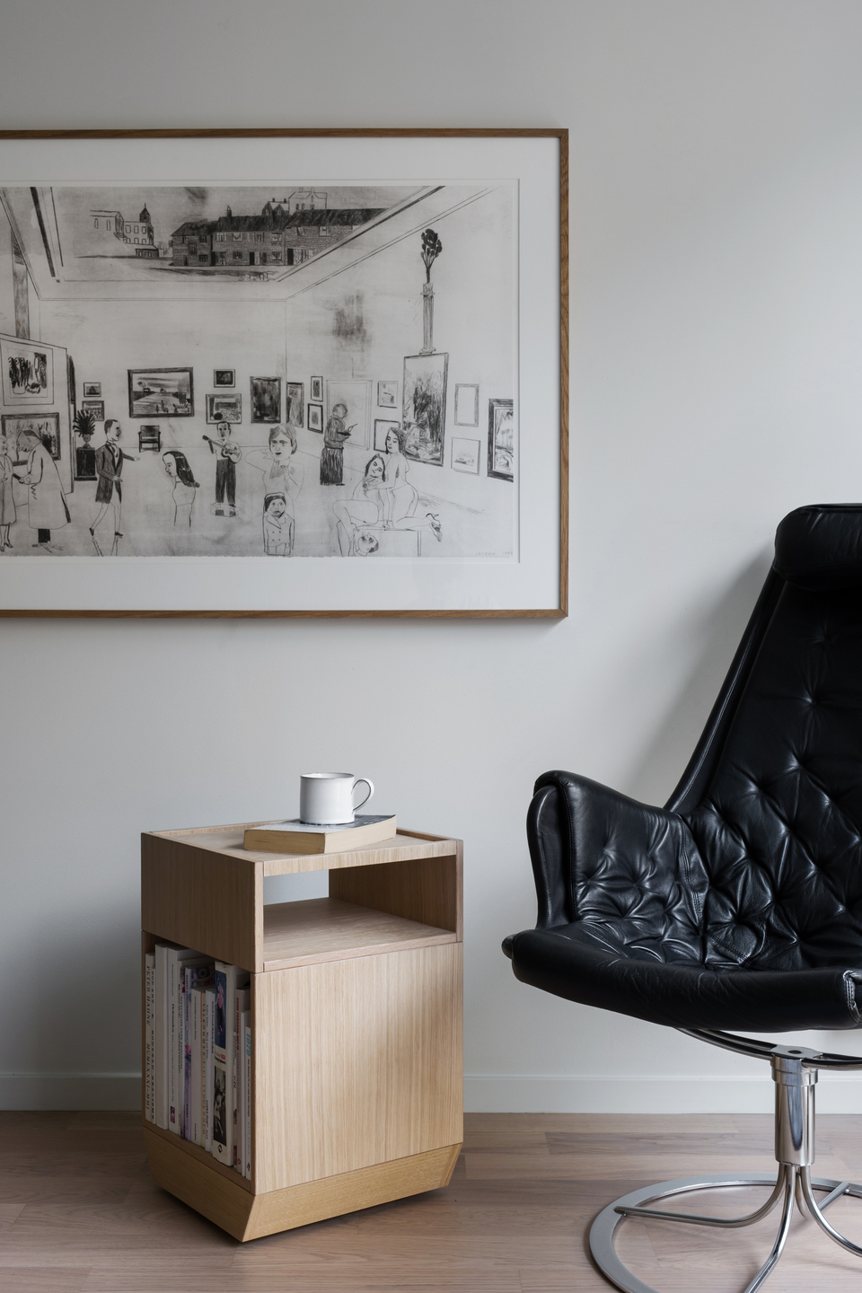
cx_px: 431
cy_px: 646
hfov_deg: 33.4
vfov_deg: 48.5
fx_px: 1437
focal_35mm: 40
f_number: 10
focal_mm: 40
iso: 200
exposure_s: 1/3.33
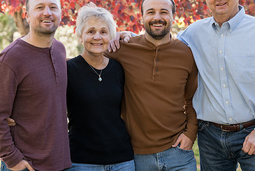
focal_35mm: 162
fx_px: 1148
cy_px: 52
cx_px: 117
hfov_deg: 12.7
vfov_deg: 8.5
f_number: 5.6
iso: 1000
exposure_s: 1/250
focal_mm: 102
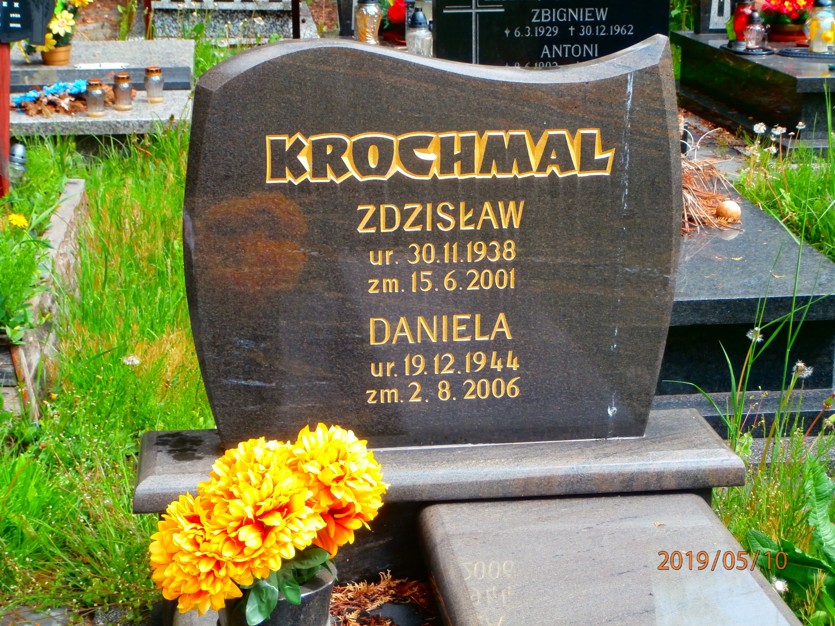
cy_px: 313
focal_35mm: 68
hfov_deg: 28.6
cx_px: 418
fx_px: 1640
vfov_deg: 21.6
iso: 100
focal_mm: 12.1
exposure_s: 1/125
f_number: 4.7
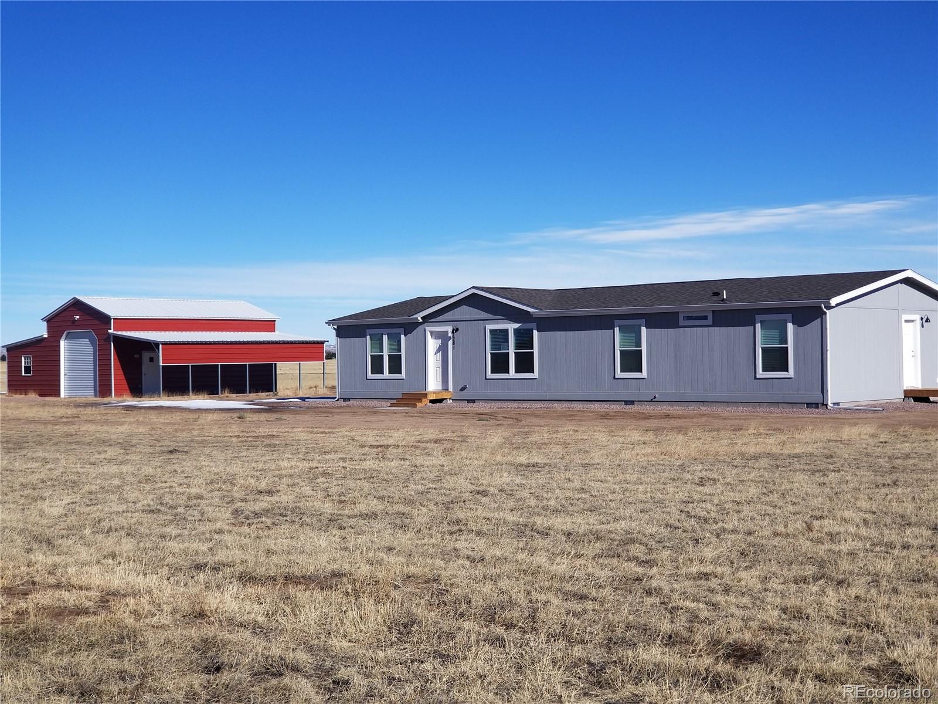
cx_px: 469
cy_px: 352
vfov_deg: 28.0
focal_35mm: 52
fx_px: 1409
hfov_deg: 36.8
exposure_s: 1/1686
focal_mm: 6
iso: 25
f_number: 2.4
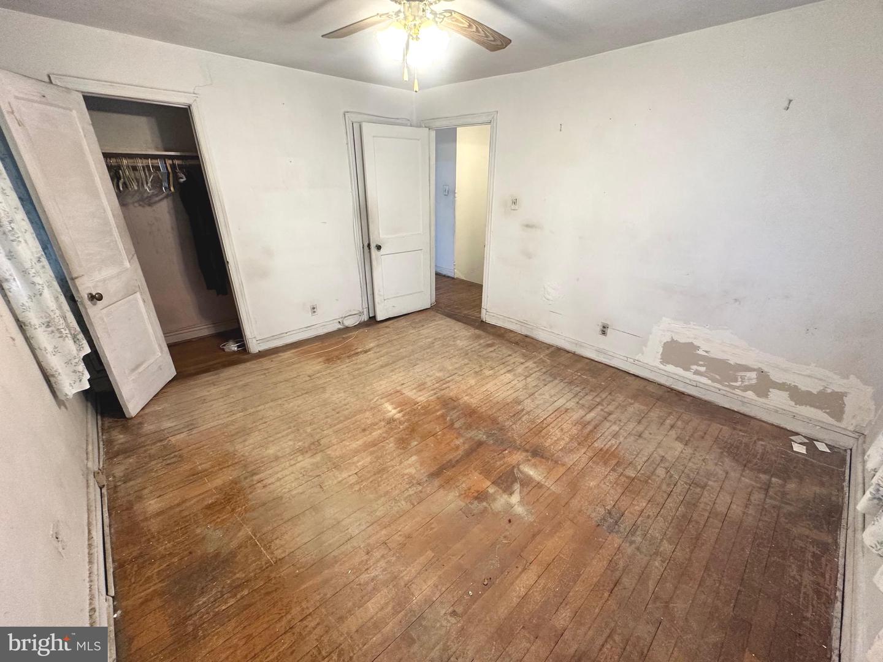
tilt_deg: -23.1
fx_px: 357
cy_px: 331
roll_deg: -0.3
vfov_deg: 85.7
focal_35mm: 14
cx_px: 442
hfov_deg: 102.1
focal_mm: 2.22
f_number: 2.2
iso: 250
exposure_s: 1/60
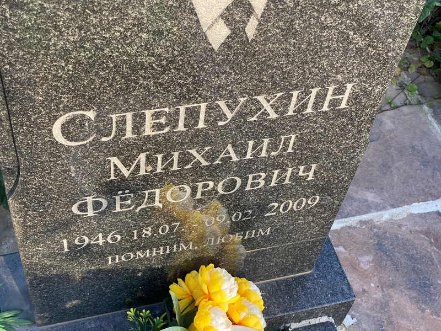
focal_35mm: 52
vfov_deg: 28.0
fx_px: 662
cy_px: 166
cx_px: 220
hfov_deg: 36.8
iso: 32
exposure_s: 1/122
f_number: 2
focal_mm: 6
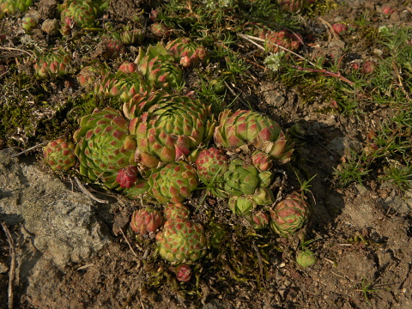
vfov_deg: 35.1
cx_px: 206
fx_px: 488
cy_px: 154
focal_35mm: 41
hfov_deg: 45.8
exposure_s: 1/500
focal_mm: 7.3
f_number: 5
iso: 64
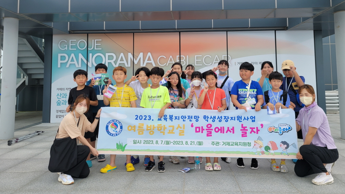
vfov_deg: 39.7
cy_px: 64
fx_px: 265
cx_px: 174
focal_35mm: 29
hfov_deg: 66.1
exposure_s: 1/1567
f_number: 1.8
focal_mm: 5.4
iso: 40
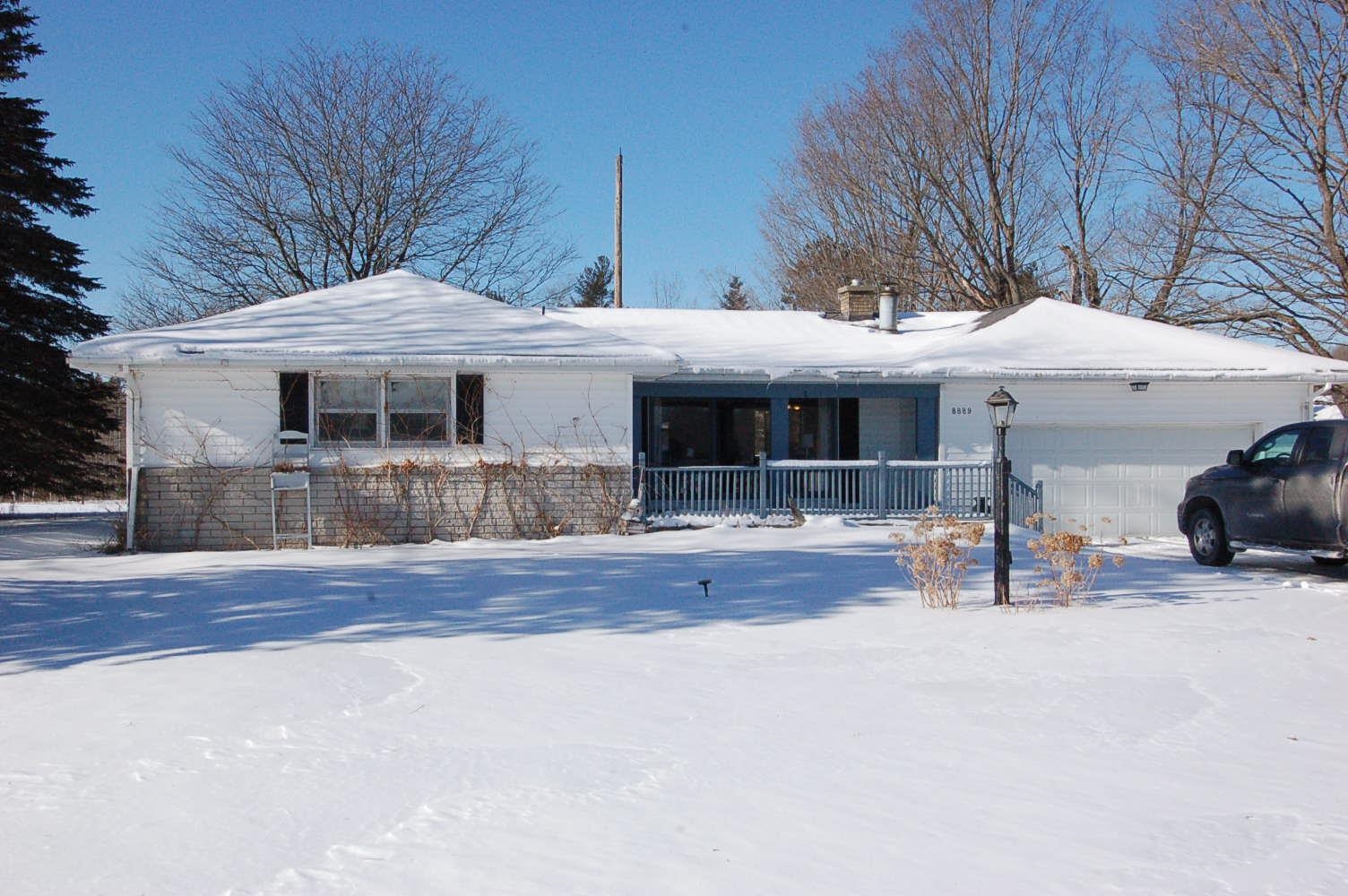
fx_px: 1347
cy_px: 448
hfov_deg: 53.2
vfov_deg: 36.8
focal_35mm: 36
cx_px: 674
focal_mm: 24
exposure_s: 1/1000
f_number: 16
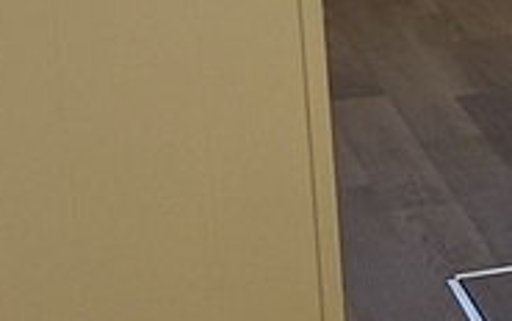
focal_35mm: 161
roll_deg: +0.8
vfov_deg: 8.1
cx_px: 991
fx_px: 2249
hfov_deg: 11.8
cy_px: -80
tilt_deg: -12.7
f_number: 1.5
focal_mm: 5.7
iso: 125
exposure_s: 1/42
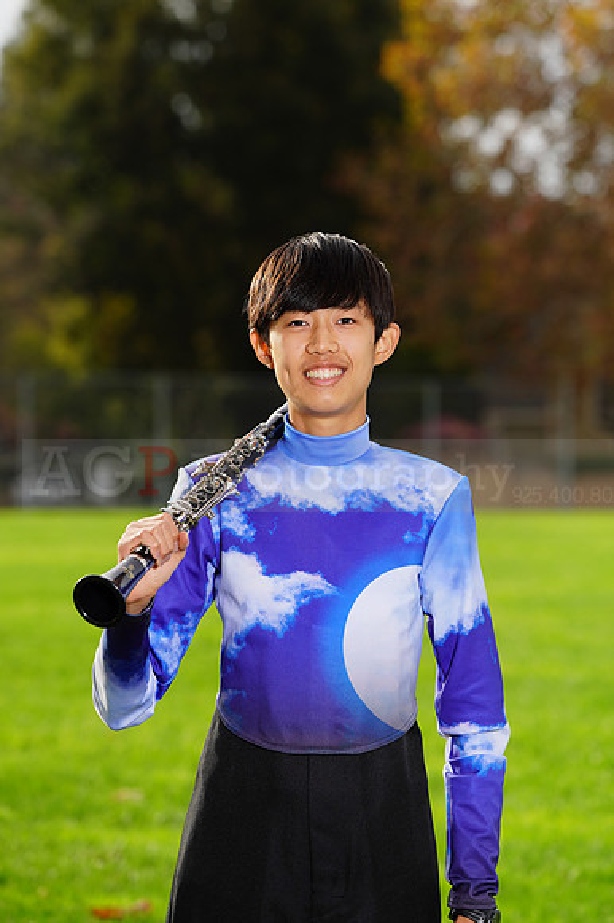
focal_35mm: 203
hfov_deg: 6.8
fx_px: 5199
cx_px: 307
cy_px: 462
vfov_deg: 10.1
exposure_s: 1/200
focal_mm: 203
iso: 100
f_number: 7.1
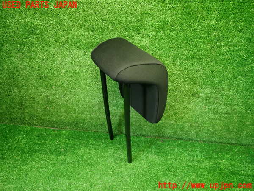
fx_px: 183
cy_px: 96
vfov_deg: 54.9
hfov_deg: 69.4
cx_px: 127
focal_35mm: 25
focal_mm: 4.5
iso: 200
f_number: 2
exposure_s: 1/30
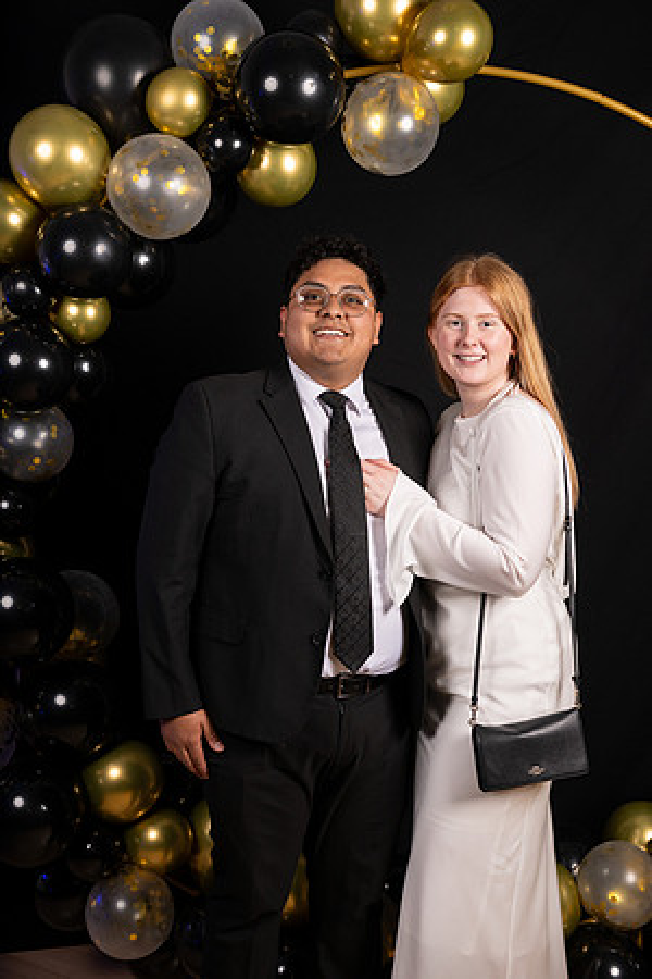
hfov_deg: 27.0
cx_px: 326
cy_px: 490
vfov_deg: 39.6
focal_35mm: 50
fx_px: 1358
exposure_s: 1/250
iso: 320
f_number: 4.5
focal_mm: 50
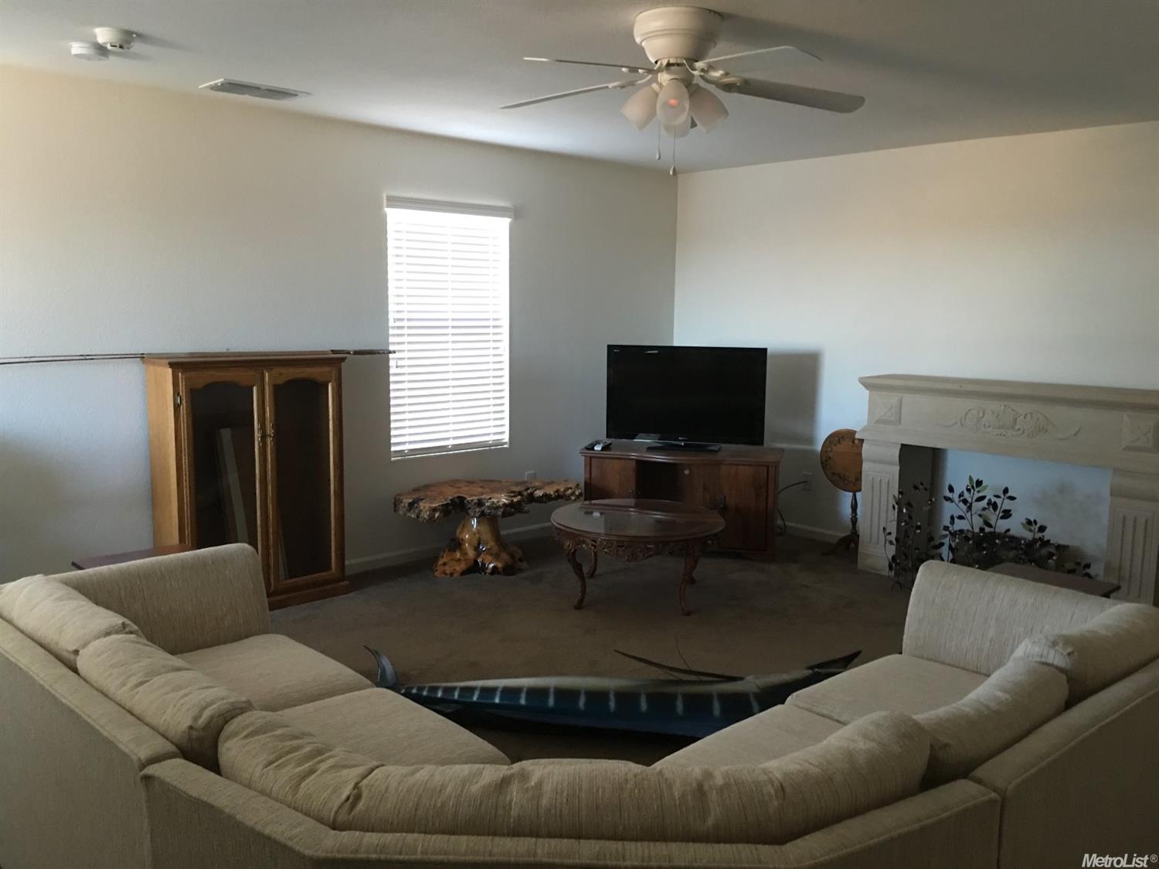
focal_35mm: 29
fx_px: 971
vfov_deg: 48.2
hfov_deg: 61.7
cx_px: 580
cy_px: 434
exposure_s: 1/10
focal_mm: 4.15
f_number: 2.2
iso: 100
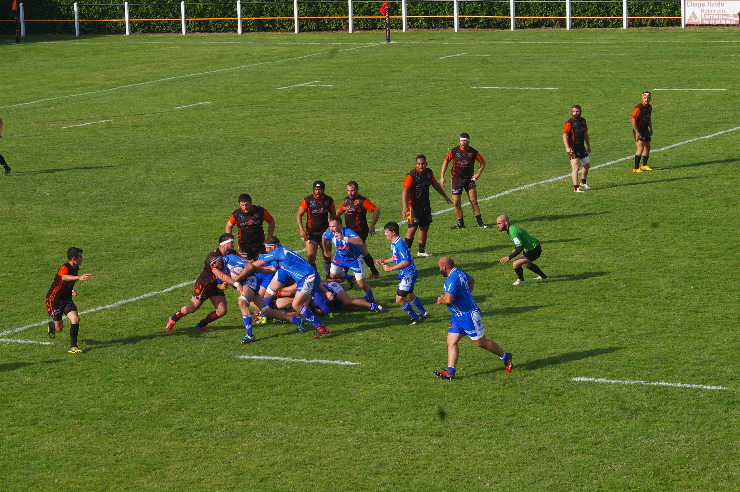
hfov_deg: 13.7
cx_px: 370
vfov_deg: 9.1
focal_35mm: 150
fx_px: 3081
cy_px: 246
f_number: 9.5
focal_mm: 100
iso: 400
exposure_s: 1/500
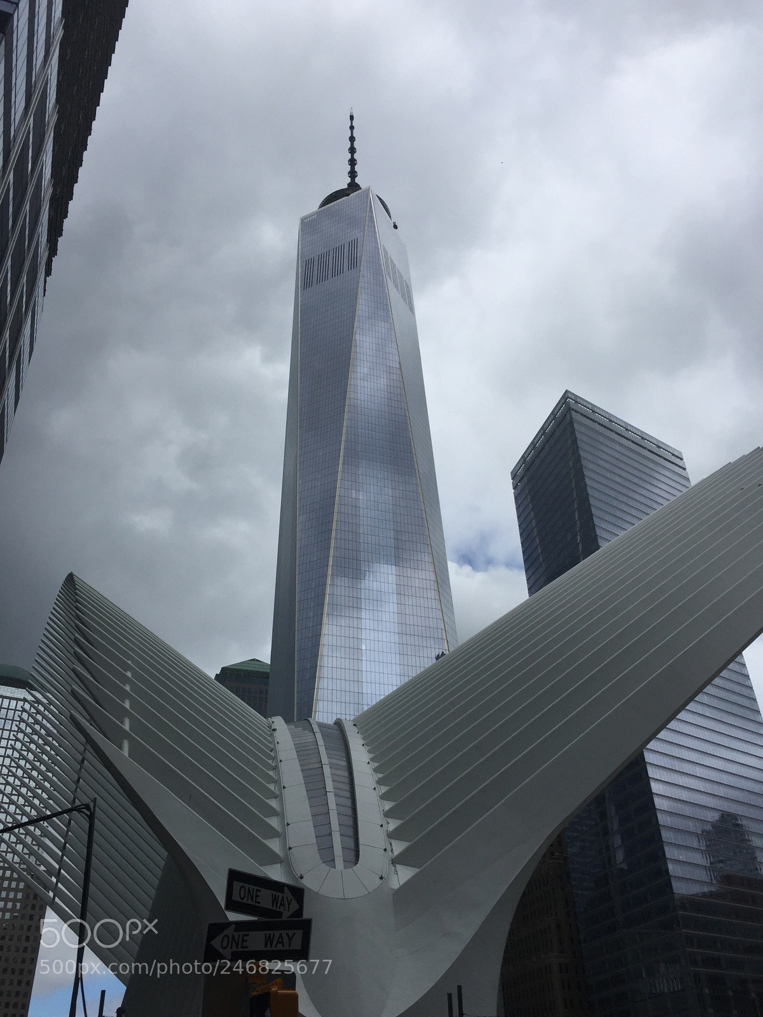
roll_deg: +1.4
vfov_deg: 61.7
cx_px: 382
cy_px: 508
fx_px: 852
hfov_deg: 48.2
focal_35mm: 29
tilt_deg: +35.8
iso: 32
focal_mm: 4.15
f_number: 2.2
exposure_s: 1/5650
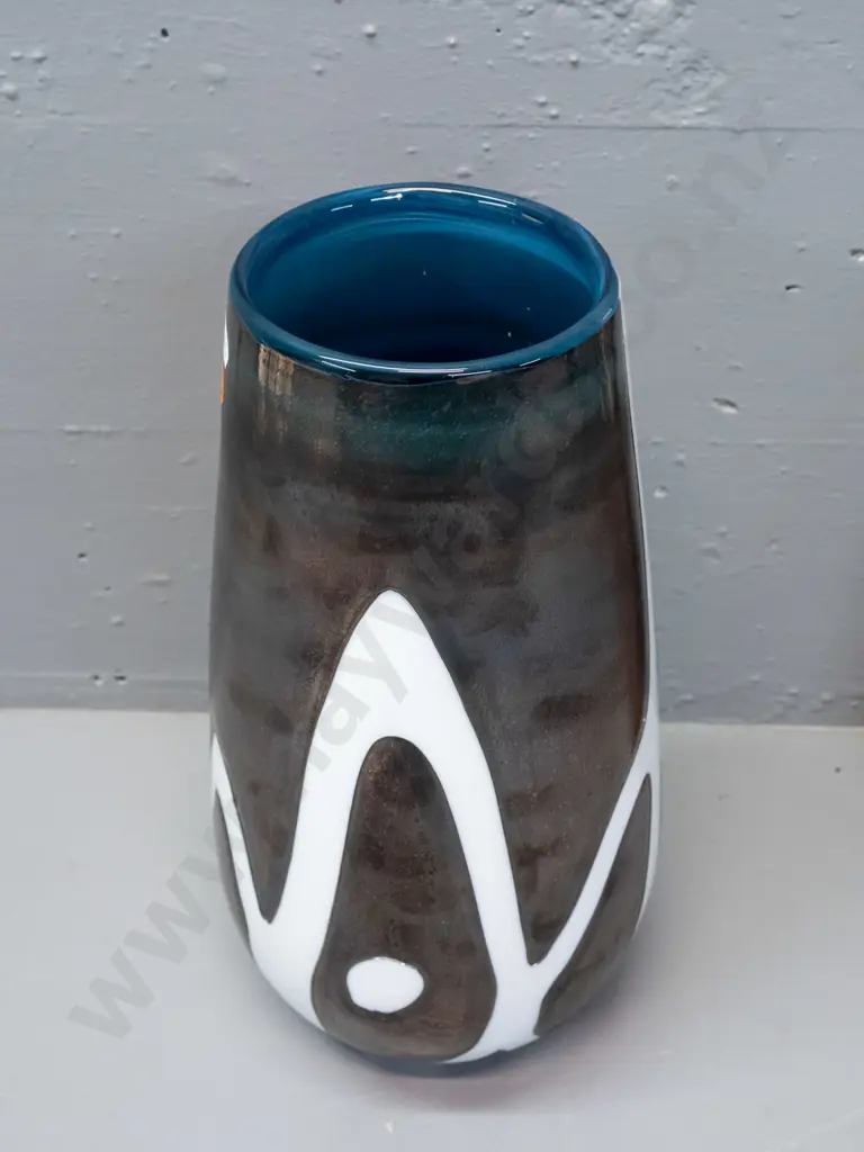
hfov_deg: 28.0
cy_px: 576
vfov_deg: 36.8
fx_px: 1731
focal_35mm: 52
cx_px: 432
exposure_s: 1/100
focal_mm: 26
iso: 3200
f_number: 5.6
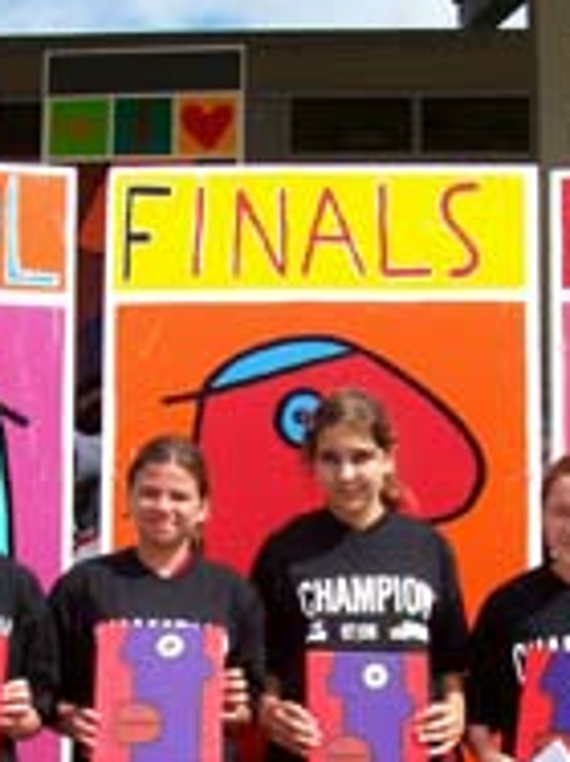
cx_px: 273
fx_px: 1802
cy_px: 583
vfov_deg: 23.6
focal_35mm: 82
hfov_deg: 18.0
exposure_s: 1/511
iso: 80
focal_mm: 5.6
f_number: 5.1
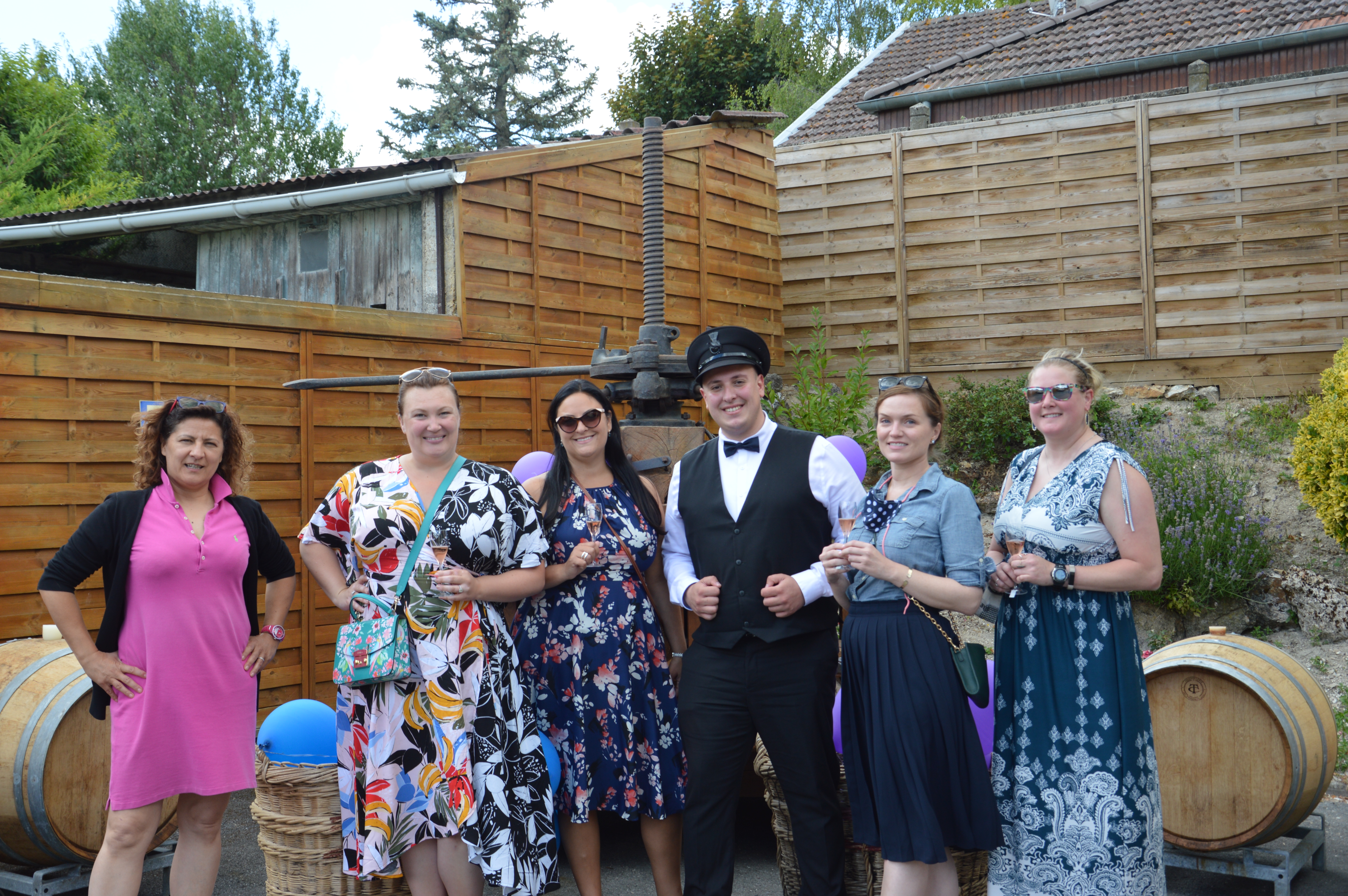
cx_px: 674
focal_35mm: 45
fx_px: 1683
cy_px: 448
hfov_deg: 43.6
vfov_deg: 29.8
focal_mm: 30
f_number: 5.6
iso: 125
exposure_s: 1/125
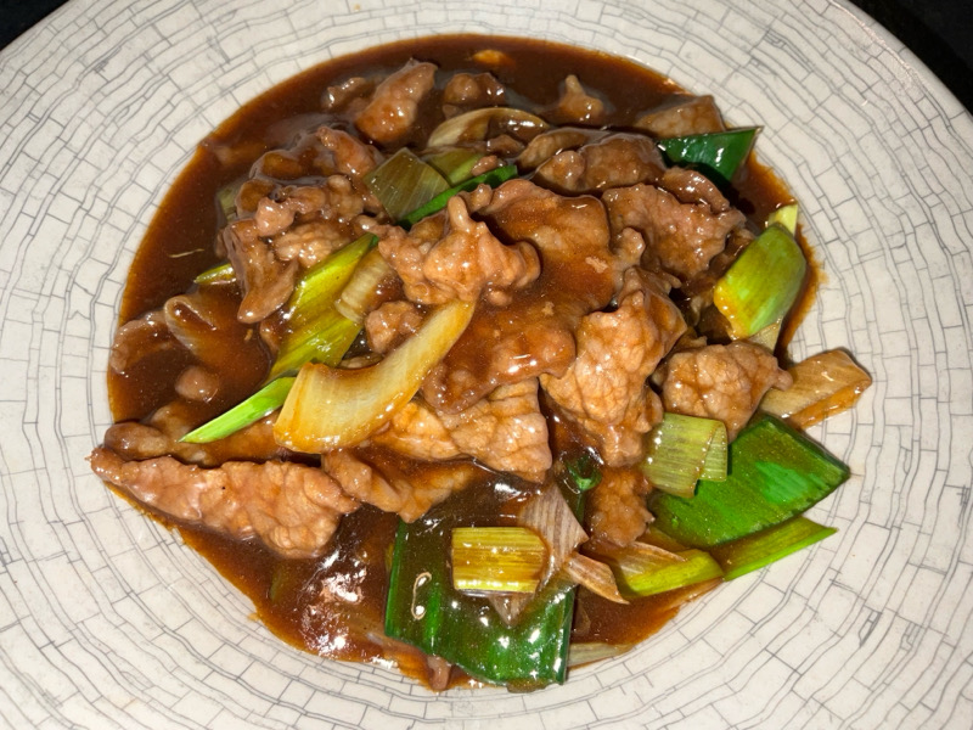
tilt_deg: -63.9
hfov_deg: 61.7
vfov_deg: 48.2
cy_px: 365
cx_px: 486
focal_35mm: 29
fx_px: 815
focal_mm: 3
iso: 16
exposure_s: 1/141
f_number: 1.8
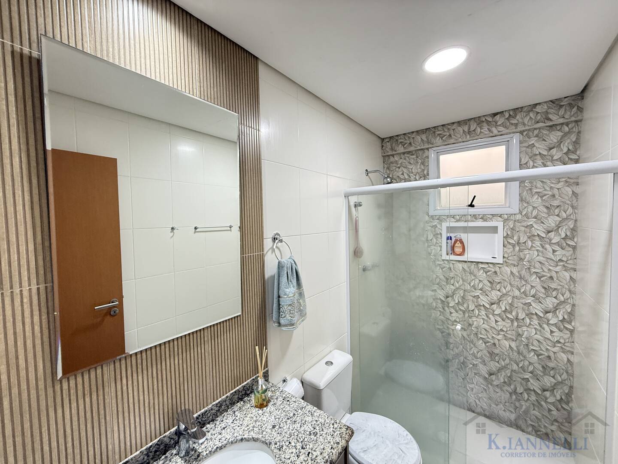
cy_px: 232
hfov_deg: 102.1
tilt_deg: -2.3
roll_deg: +1.1
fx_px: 250
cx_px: 309
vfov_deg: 85.7
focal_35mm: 14
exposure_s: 1/60
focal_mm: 2.22
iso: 320
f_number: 2.2
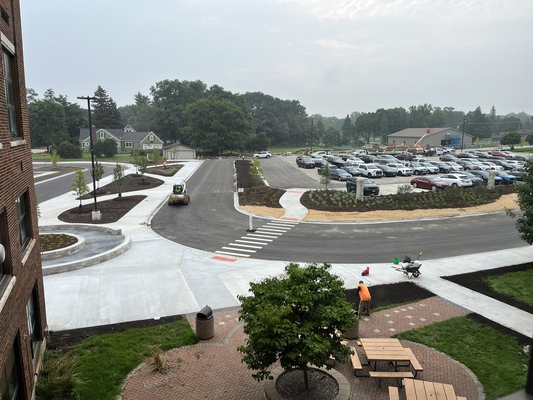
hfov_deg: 67.3
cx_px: 266
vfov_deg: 53.1
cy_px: 200
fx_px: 400
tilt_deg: -10.4
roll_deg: -0.2
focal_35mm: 26
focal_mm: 5.1
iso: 50
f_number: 1.6
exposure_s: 1/777
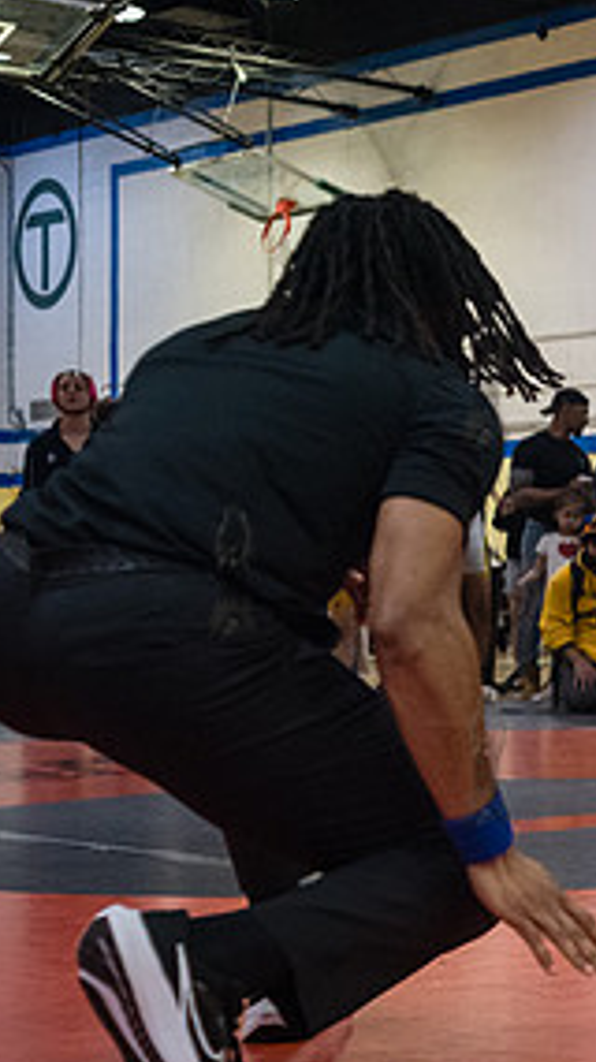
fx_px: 2420
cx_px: 1138
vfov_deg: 24.7
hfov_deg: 12.6
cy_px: 625
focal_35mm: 86
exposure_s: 1/500
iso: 5000
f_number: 3.2
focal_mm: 35
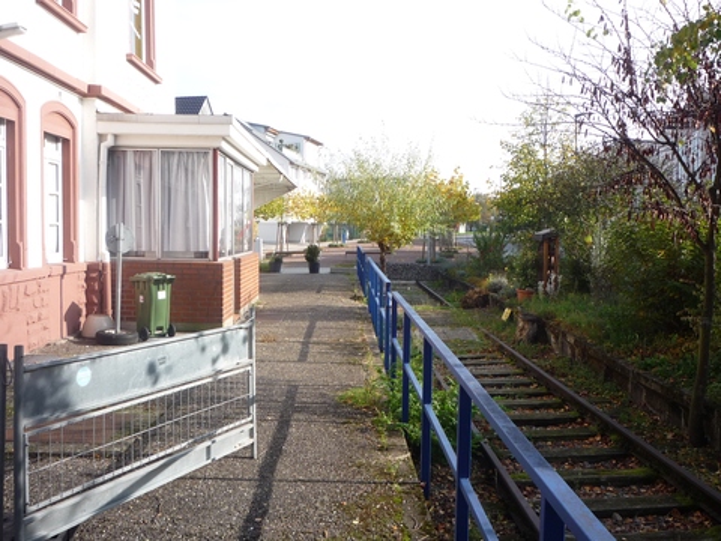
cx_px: 360
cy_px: 270
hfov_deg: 54.0
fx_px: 708
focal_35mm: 34
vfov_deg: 41.8
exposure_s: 1/250
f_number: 4
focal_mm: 5.2
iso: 100
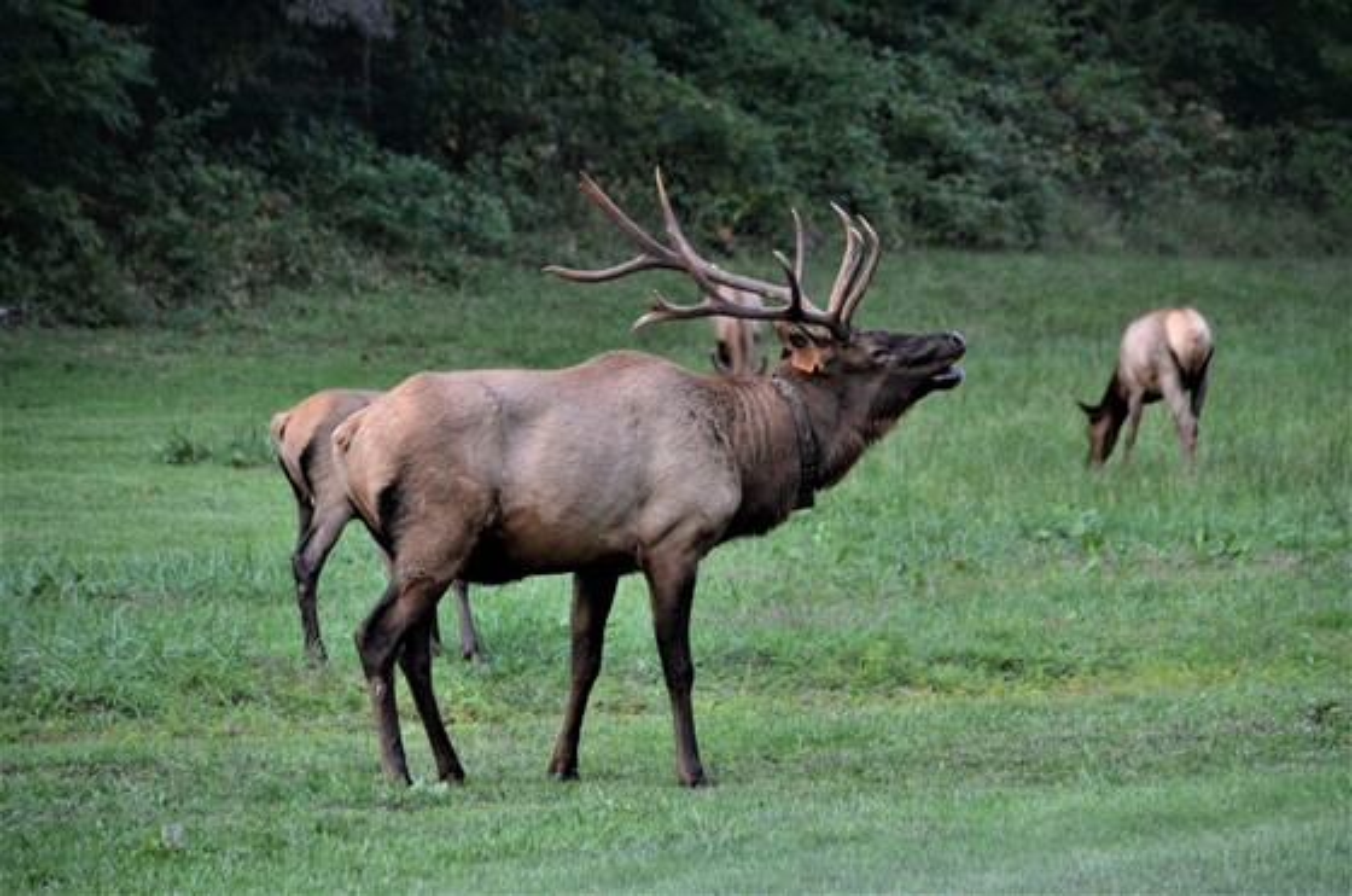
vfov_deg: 5.4
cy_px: 448
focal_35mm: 255
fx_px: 9558
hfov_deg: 8.1
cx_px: 676
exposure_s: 1/125
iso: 500
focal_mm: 170
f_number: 6.3
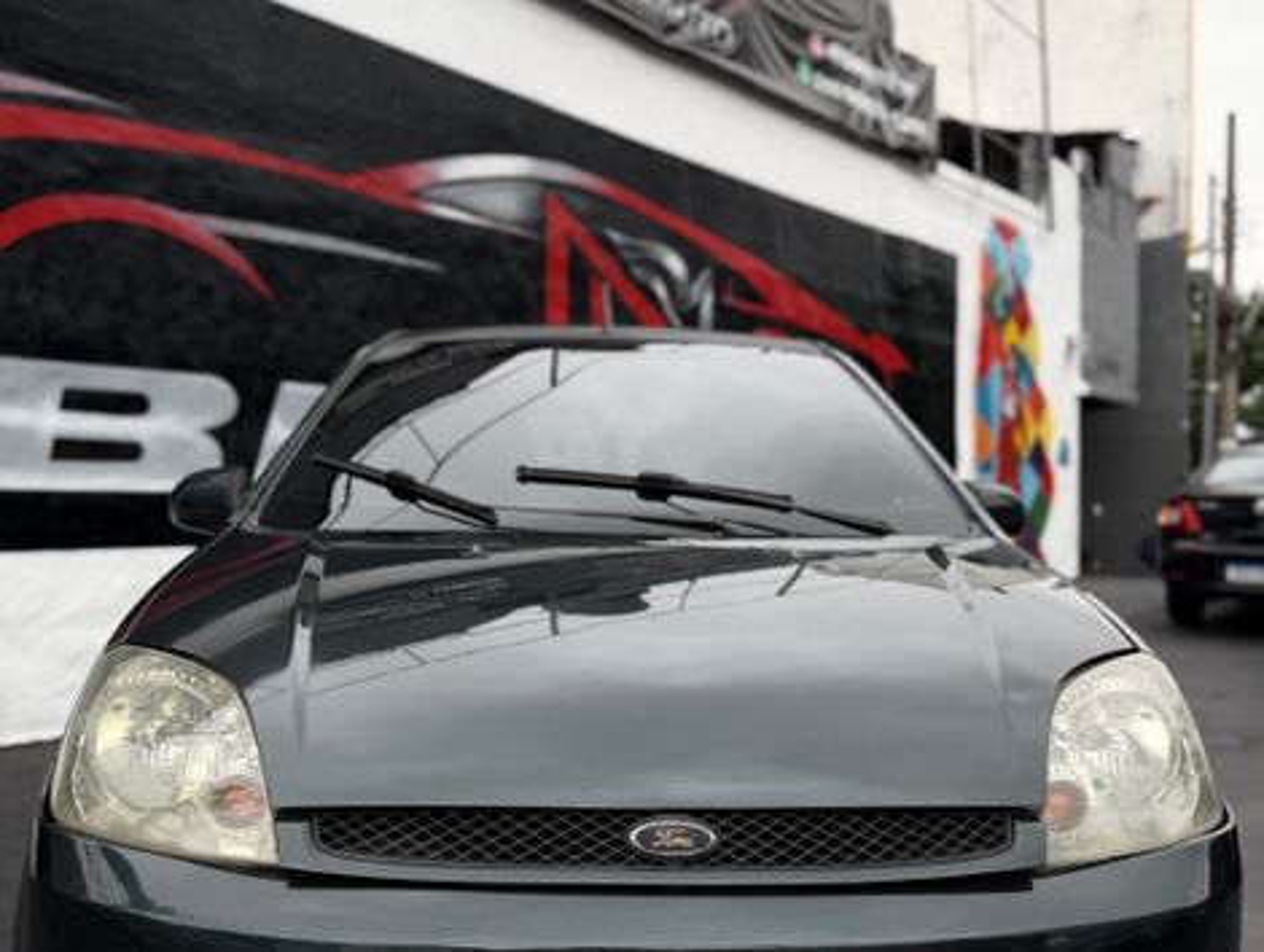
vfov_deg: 56.9
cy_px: 476
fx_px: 878
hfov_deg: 71.5
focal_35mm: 24
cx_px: 632
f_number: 1.78
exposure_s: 1/259
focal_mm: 6.76
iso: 64
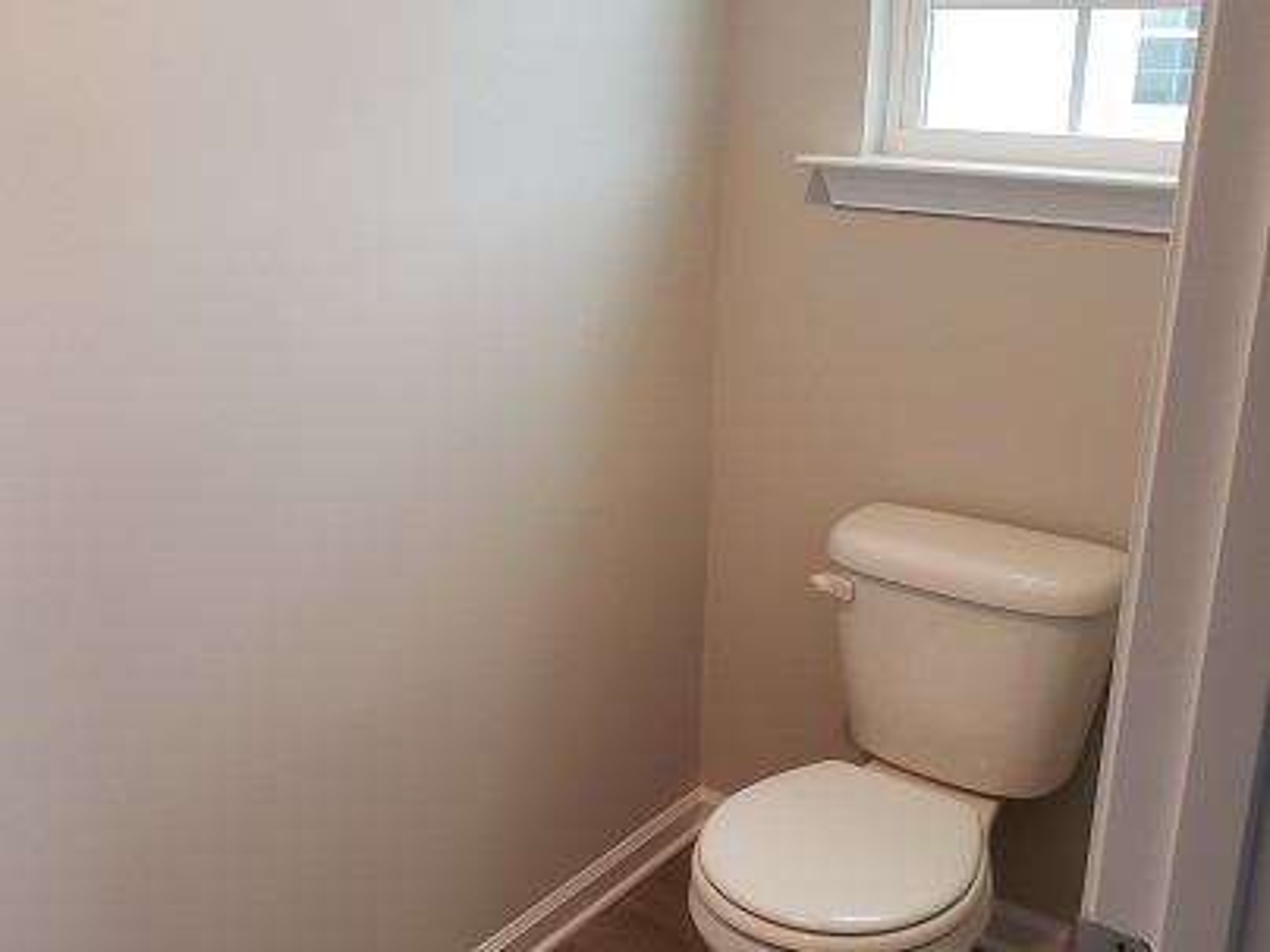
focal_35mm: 26
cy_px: 476
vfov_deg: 53.1
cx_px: 635
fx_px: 954
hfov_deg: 67.3
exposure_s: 1/60
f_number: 2.4
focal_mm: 4.3
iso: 320
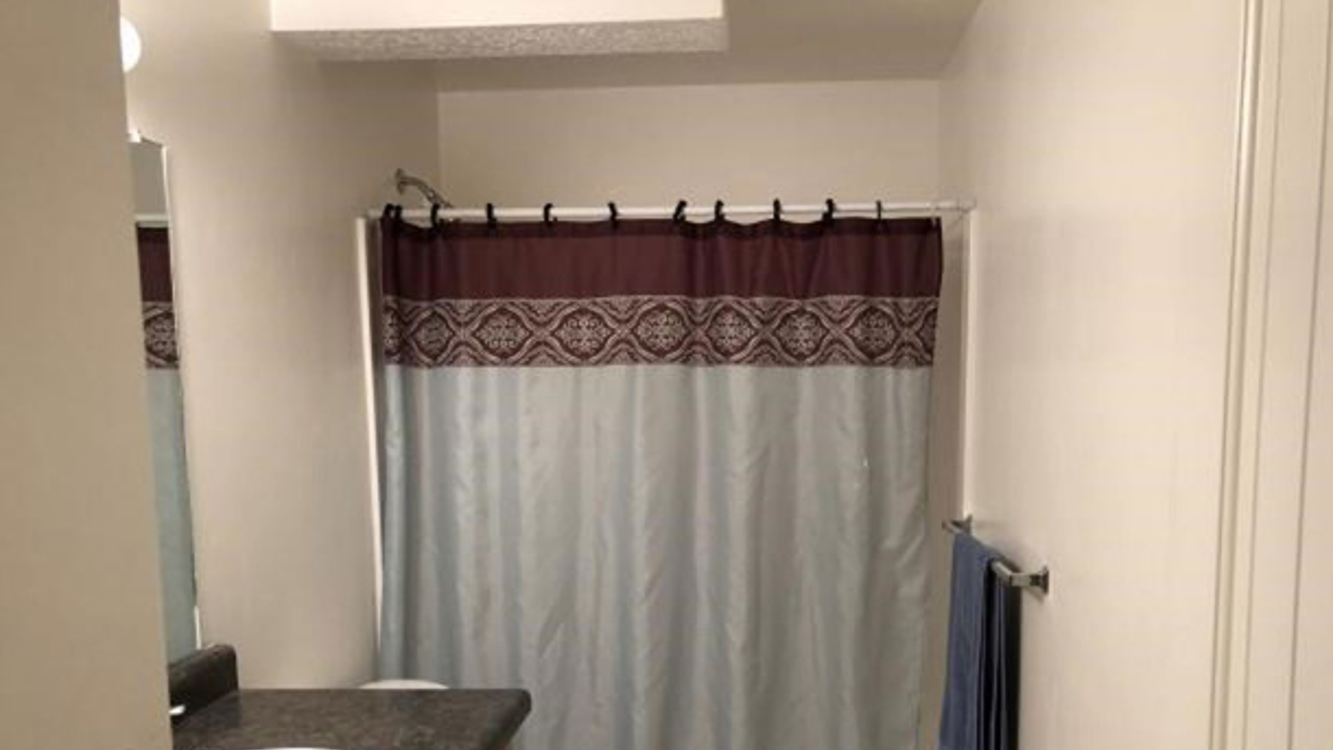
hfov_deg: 61.0
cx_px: 697
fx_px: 1131
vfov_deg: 36.2
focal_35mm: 32
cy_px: 518
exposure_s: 1/17
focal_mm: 4
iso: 40
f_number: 1.8
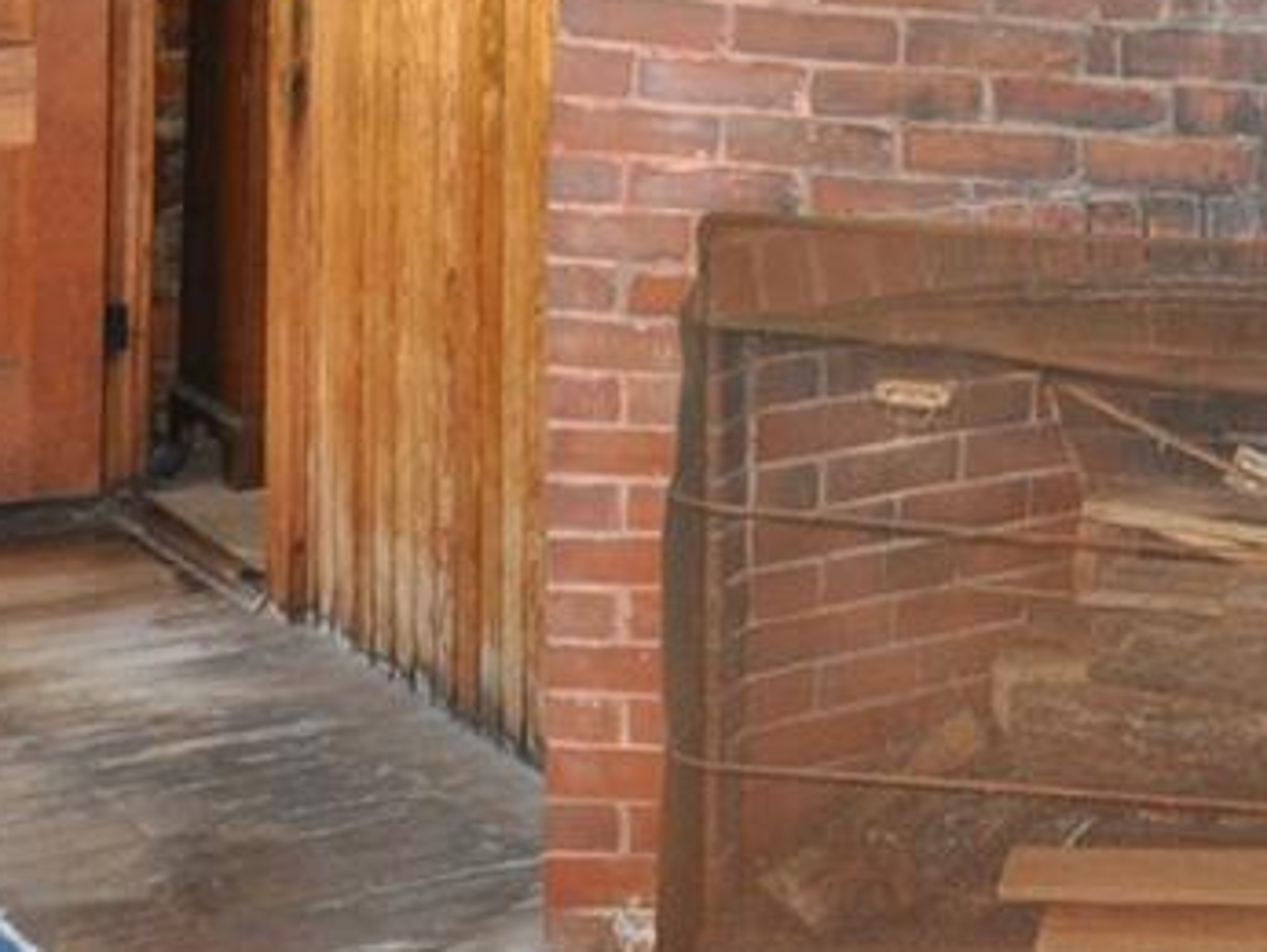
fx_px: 3275
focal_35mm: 89
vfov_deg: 15.9
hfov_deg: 19.6
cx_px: 1794
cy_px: -218
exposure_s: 1/60
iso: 800
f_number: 3.8
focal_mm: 21
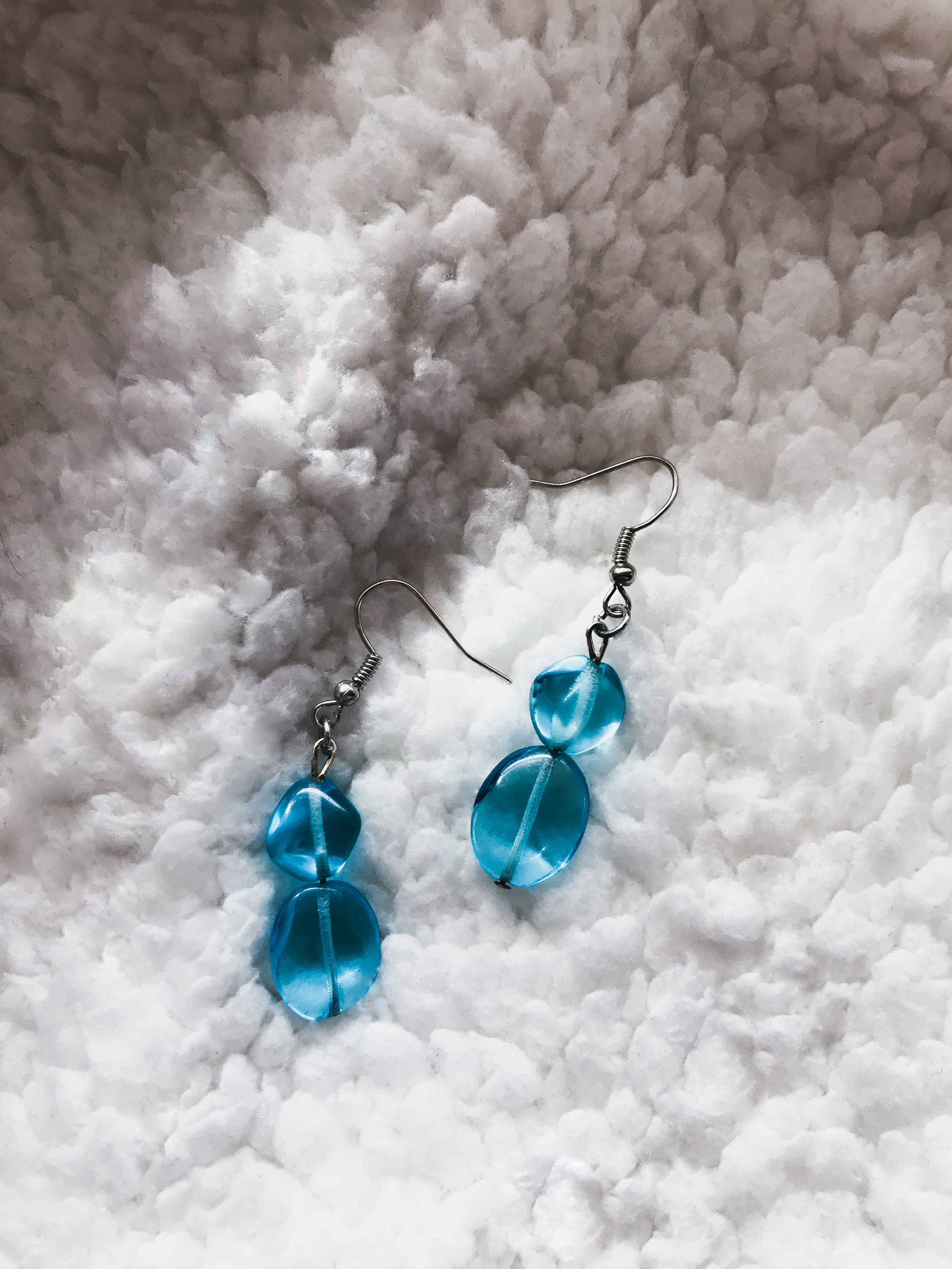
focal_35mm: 28
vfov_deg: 63.4
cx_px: 476
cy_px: 634
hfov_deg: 49.7
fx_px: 1027
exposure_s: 1/100
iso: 32
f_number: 1.8
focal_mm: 3.99
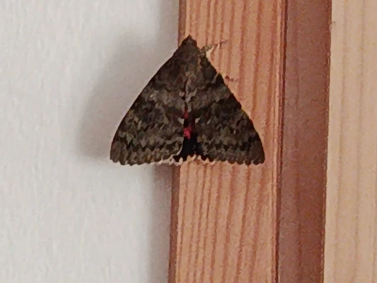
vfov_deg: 6.2
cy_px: 142
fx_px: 2614
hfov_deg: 8.2
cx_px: 188
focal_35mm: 240
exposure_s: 1/25
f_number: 1.7
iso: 1143
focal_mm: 5.24
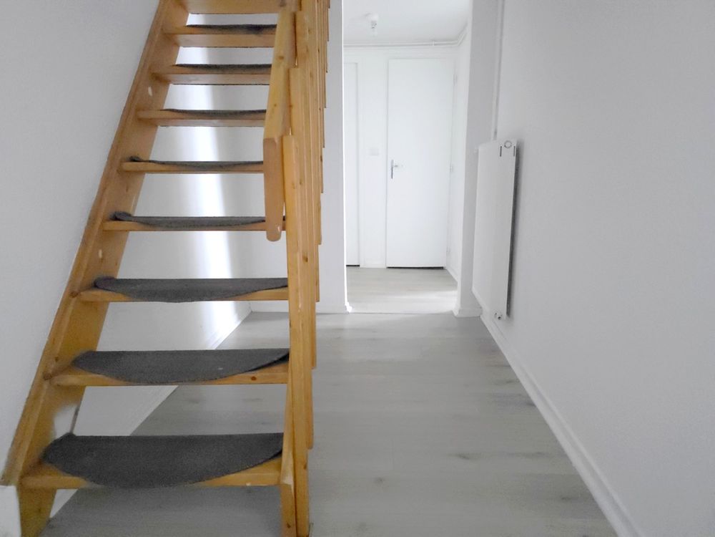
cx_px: 358
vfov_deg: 58.9
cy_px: 268
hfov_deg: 73.9
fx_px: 475
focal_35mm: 23
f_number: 1.7
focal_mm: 6.3
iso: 2500
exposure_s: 1/24
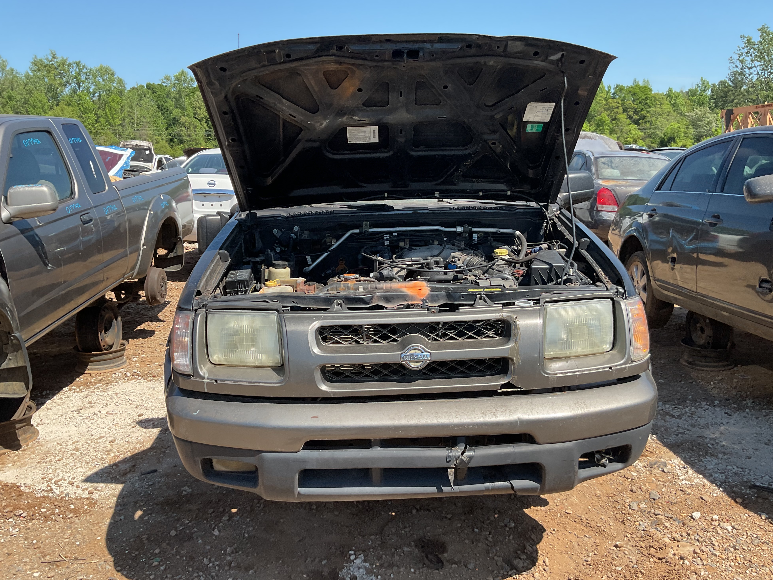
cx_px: 396
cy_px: 296
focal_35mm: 30
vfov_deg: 46.8
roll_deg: +2.4
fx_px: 670
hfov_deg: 60.0
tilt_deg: -14.5
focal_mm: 3
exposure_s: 1/1144
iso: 16
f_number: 1.8
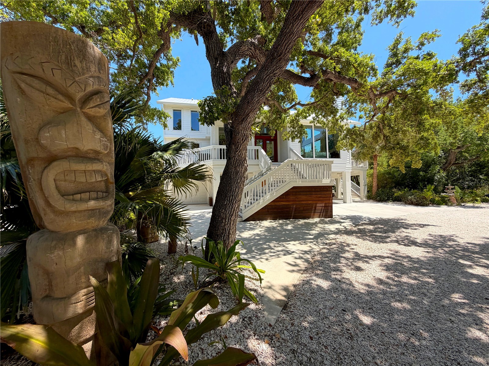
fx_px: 198
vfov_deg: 85.7
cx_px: 244
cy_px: 183
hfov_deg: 102.1
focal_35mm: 14
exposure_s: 1/607
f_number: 2.2
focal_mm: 2.2
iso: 40
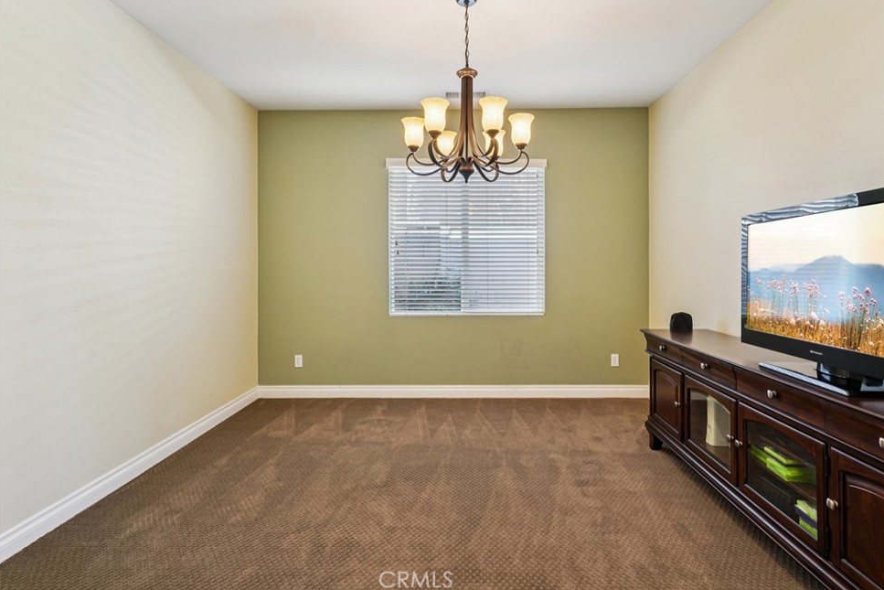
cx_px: 465
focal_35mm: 18
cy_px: 281
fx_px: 442
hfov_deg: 89.9
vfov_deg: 67.4
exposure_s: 1/15
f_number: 9
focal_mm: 17
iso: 400
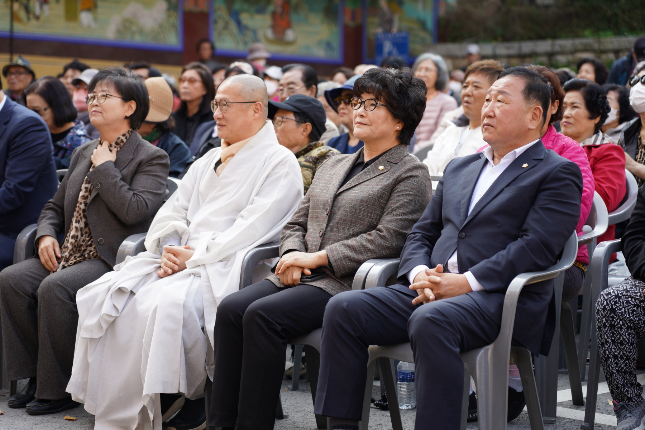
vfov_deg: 13.0
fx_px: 1881
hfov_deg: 19.5
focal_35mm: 105
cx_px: 322
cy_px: 215
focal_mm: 105
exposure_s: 1/125
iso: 160
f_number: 4
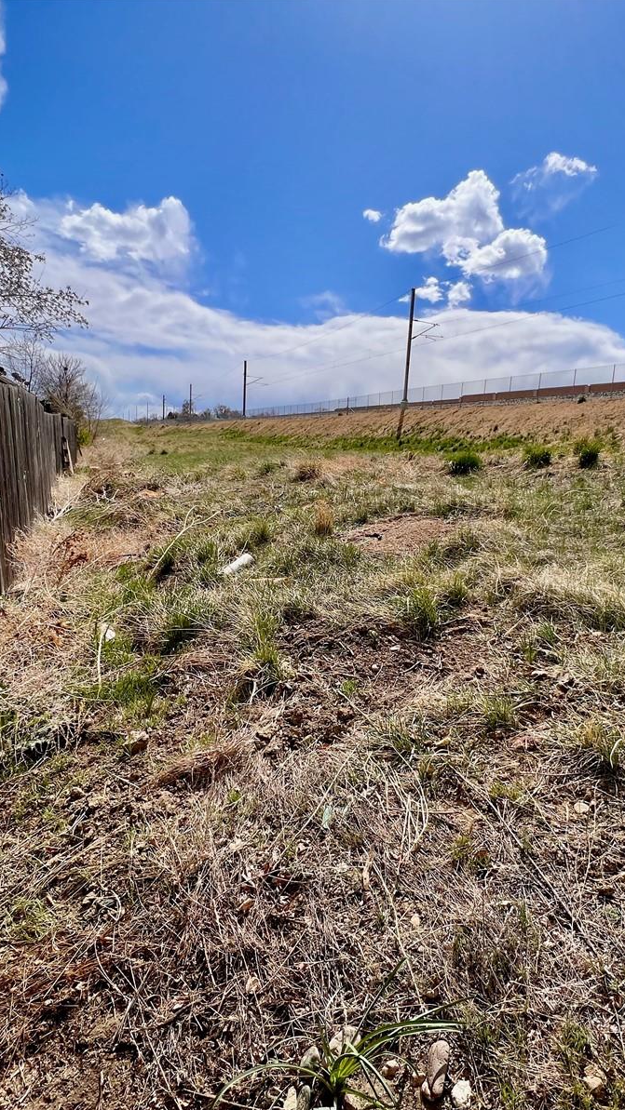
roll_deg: -3.4
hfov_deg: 57.7
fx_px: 560
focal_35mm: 19
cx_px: 384
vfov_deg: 89.6
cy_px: 555
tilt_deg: -9.7
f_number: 1.8
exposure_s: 1/2950
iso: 32
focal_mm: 1.57
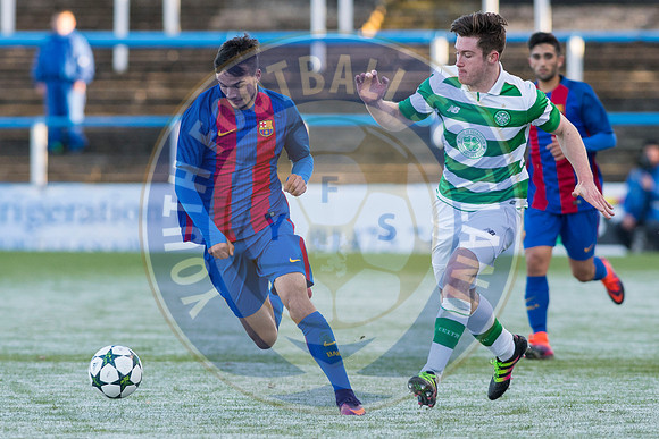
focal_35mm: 450
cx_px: 330
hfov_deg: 4.6
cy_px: 220
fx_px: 8239
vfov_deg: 3.1
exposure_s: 1/1000
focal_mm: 300
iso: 800
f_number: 4
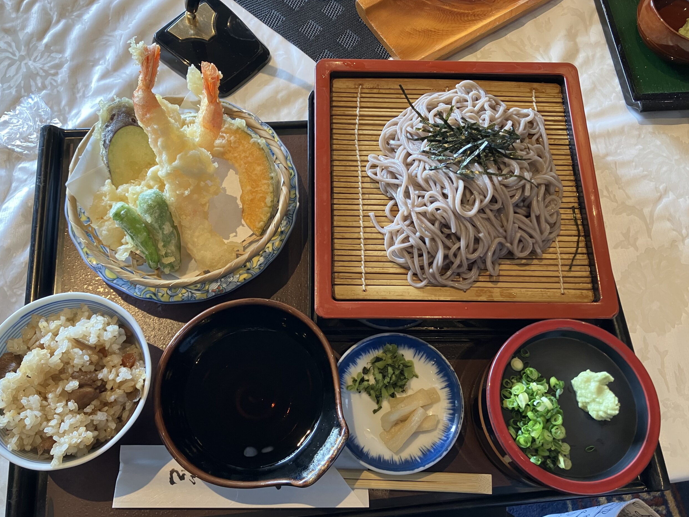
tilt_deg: -69.5
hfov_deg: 61.6
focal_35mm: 29
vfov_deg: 48.2
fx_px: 577
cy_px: 257
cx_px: 333
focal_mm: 3.99
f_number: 1.8
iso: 125
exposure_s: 1/60
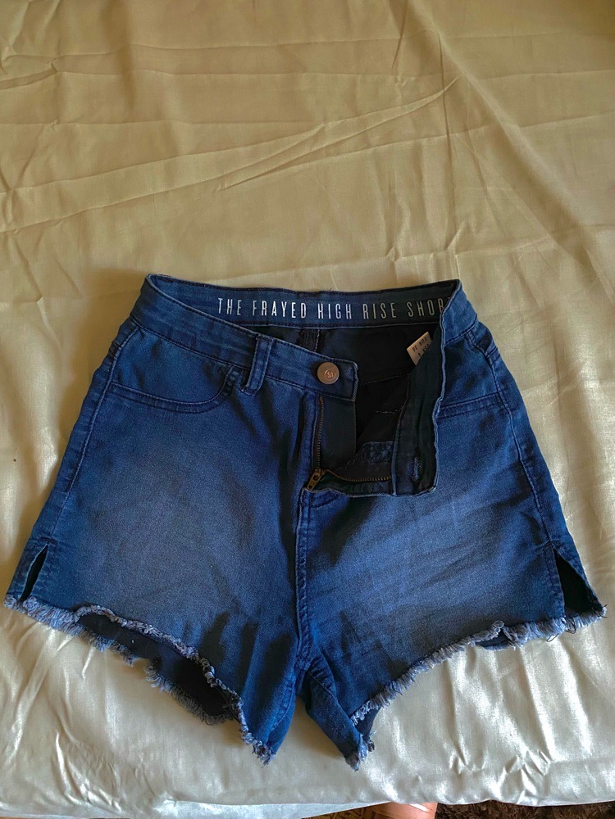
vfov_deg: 67.3
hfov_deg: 53.1
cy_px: 410
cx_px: 308
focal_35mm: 26
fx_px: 616
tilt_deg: -78.7
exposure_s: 1/60
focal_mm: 4.25
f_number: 1.8
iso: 320
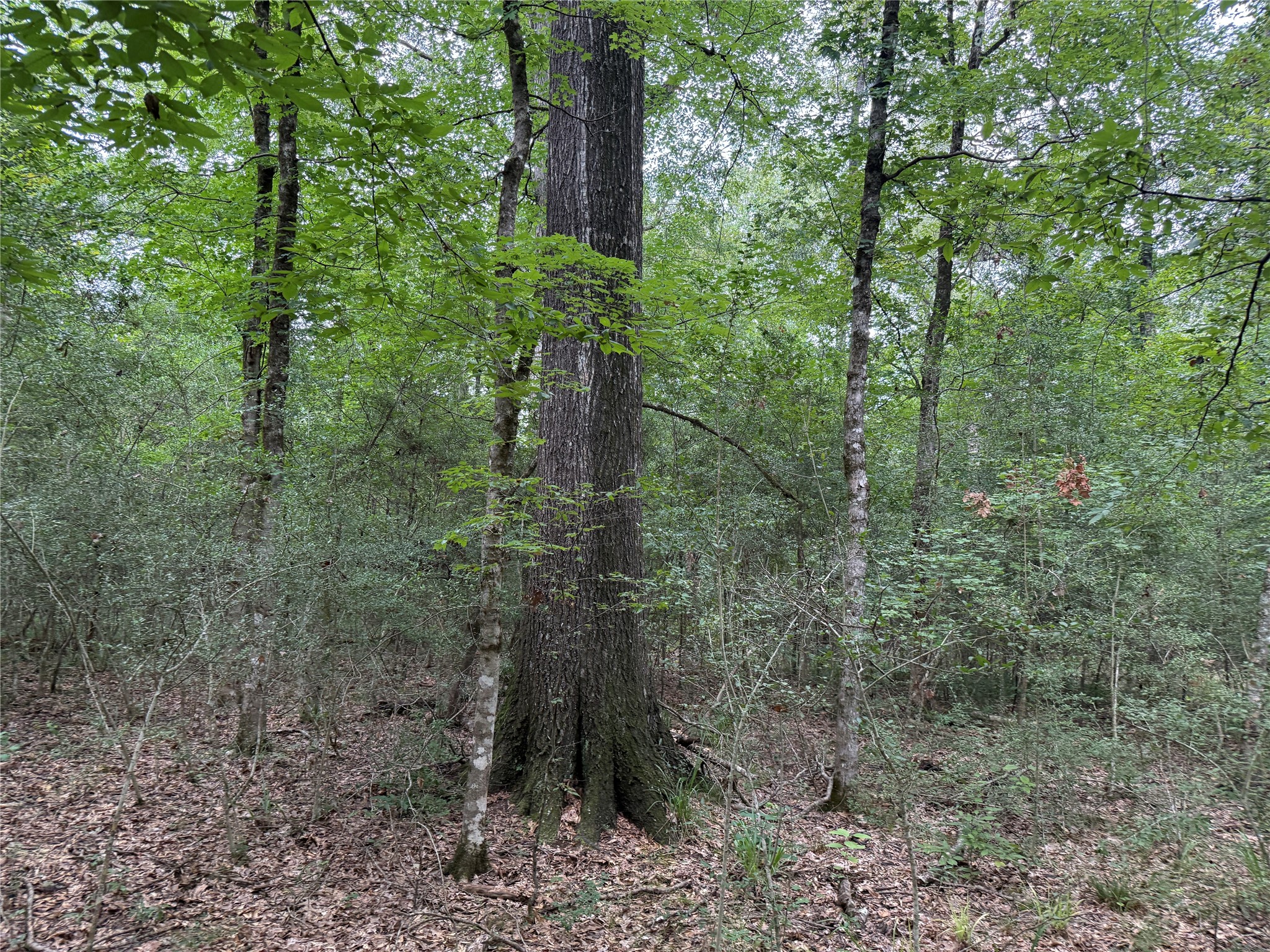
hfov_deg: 71.6
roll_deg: -1.7
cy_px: 476
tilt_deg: +9.7
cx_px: 635
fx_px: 881
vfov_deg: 56.8
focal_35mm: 24
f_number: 1.78
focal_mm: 6.76
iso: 200
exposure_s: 1/104
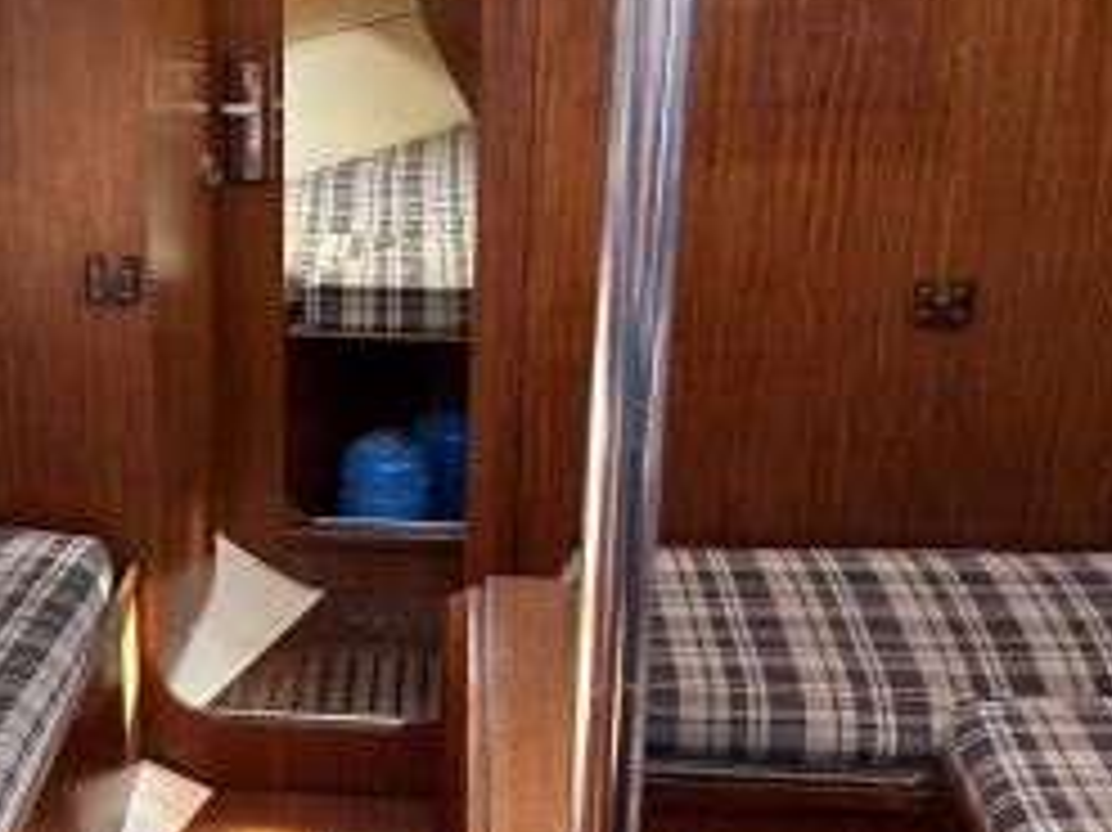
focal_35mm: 58
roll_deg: -1.4
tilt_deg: -17.5
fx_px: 1862
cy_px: 389
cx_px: 351
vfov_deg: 25.2
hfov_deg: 32.9
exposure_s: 1/82
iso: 125
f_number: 1.5
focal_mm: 5.7
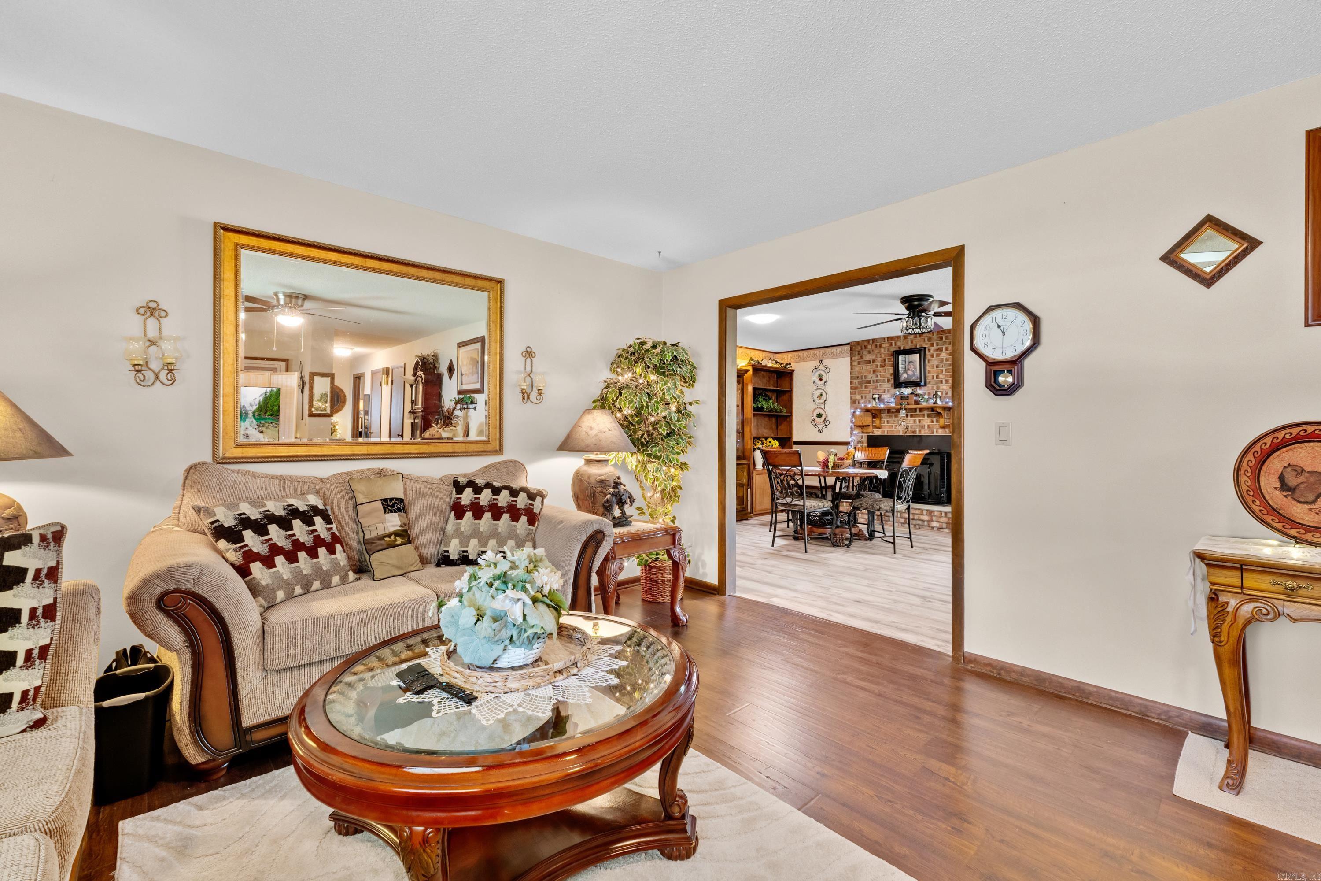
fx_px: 550
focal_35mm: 15
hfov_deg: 100.4
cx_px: 660
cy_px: 440
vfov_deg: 77.3
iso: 320
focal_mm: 10
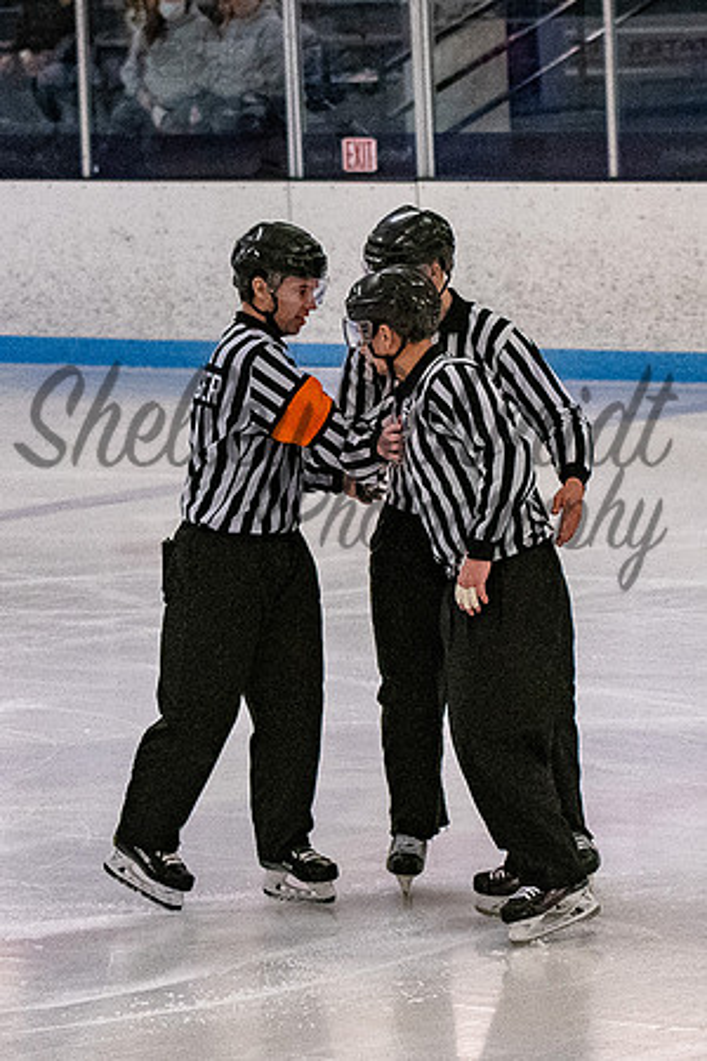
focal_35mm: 216
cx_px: 375
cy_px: 393
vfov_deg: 9.5
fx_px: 6369
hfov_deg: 6.4
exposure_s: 1/800
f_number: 3.5
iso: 2500
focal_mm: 70
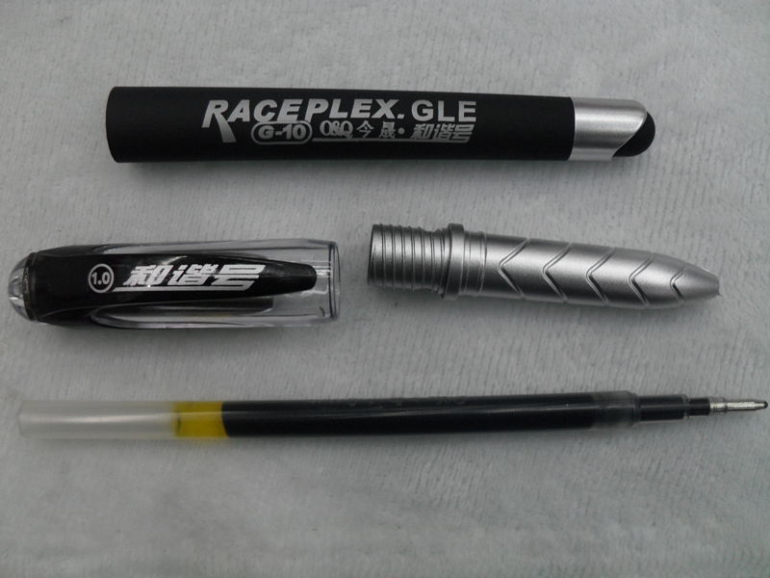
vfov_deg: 40.7
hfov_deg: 52.6
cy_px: 289
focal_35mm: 35
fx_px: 779
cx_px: 385
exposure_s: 1/45
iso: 120
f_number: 2.8
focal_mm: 6.2
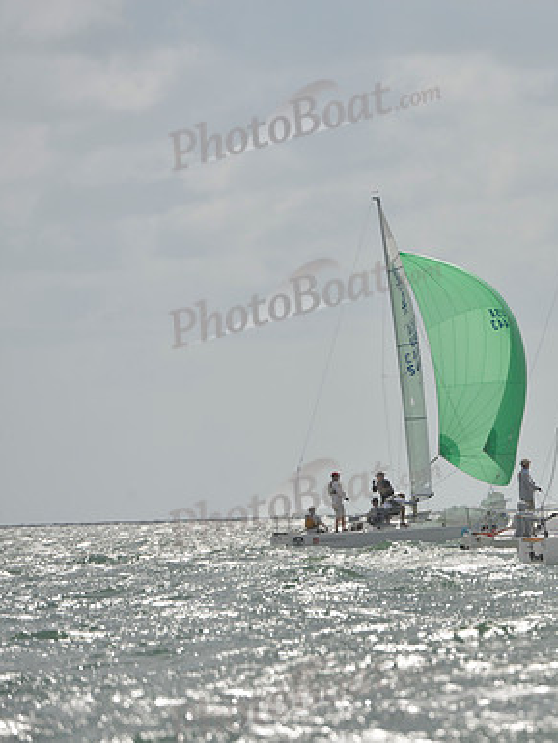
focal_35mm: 580
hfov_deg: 2.6
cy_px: 372
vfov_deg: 3.4
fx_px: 12459
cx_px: 543
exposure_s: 1/2000
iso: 280
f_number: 8
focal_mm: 400
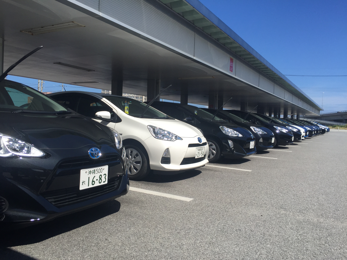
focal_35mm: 29
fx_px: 291
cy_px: 130
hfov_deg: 61.7
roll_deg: -3.0
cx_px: 174
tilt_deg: -0.9
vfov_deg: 48.2
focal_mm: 4.15
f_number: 2.2
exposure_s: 1/2475
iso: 32
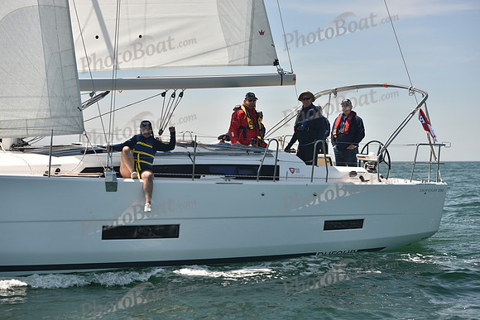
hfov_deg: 23.9
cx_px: 240
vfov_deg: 16.1
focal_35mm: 85
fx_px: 1134
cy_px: 160
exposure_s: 1/800
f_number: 5
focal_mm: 85
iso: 250
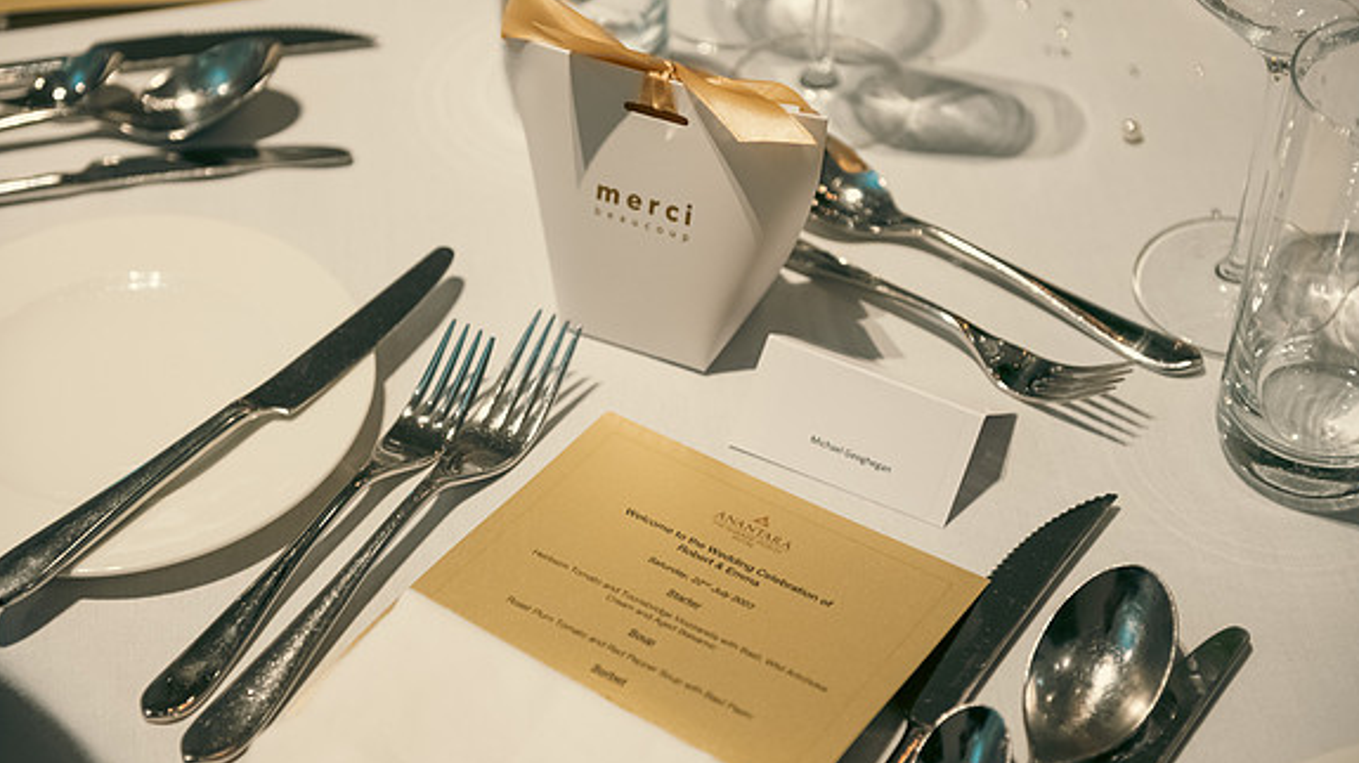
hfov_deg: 28.6
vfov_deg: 16.3
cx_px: 681
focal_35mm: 74
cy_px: 382
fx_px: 2666
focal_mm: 70
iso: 1600
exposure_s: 1/160
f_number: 3.5
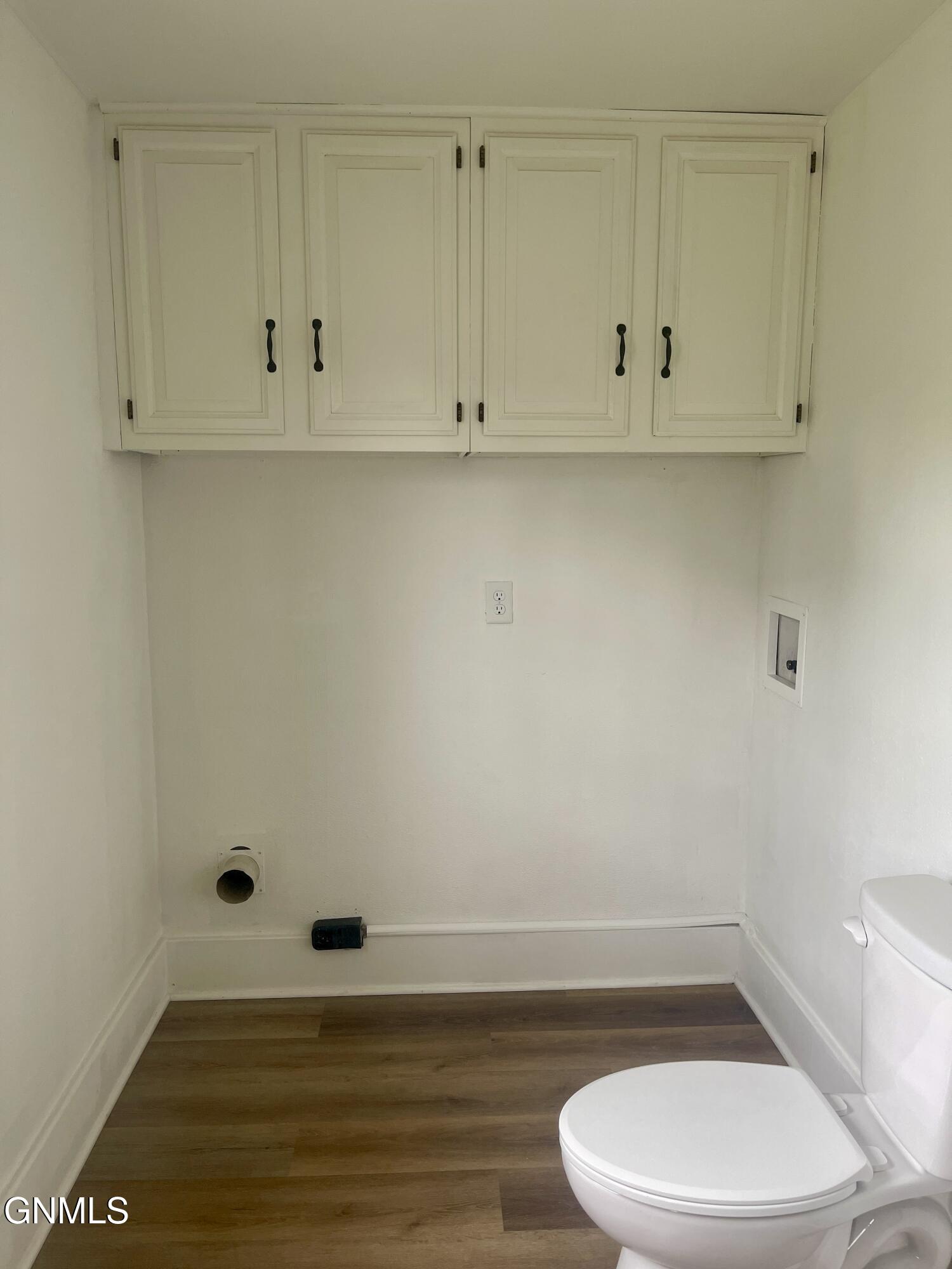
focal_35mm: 25
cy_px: 634
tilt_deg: -7.0
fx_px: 917
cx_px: 476
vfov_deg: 69.4
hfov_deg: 54.9
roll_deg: -0.9
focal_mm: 5.1
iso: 125
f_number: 1.6
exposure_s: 1/120
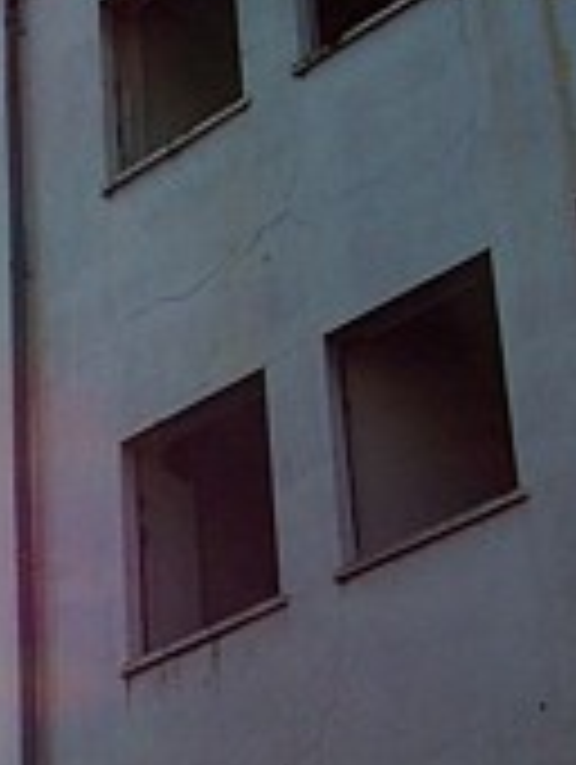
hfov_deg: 12.9
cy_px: 774
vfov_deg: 17.1
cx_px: -153
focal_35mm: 112
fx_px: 2479
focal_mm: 6.3
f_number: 5
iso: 100
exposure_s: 1/1000
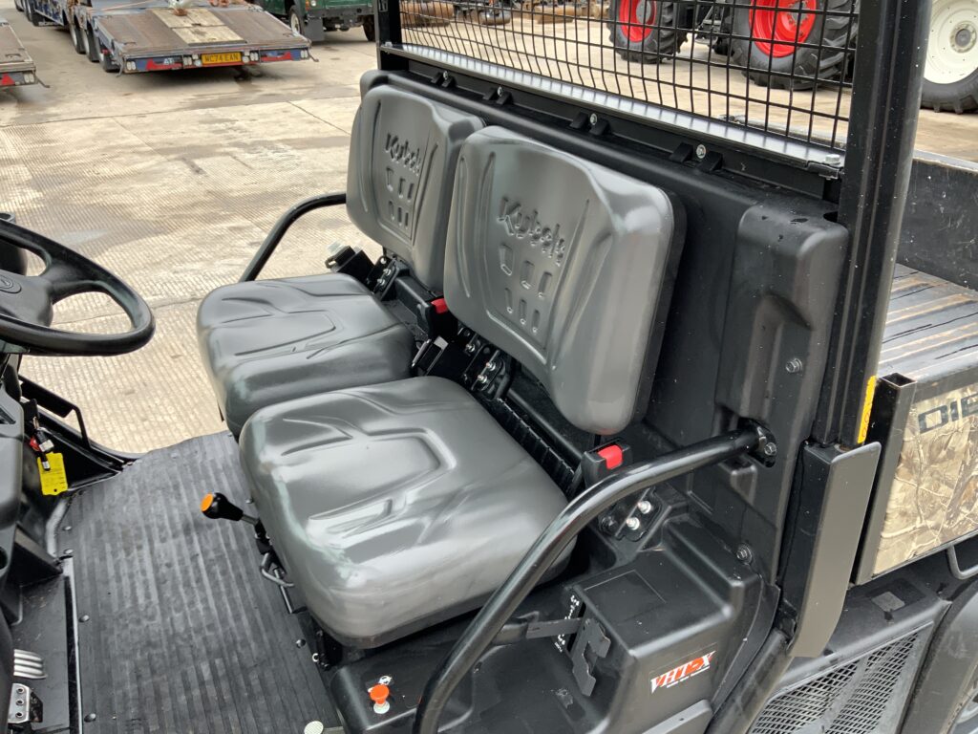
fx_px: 819
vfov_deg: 48.2
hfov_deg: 61.7
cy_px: 367
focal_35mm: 29
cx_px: 489
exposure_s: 1/224
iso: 16
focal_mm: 3
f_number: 1.8
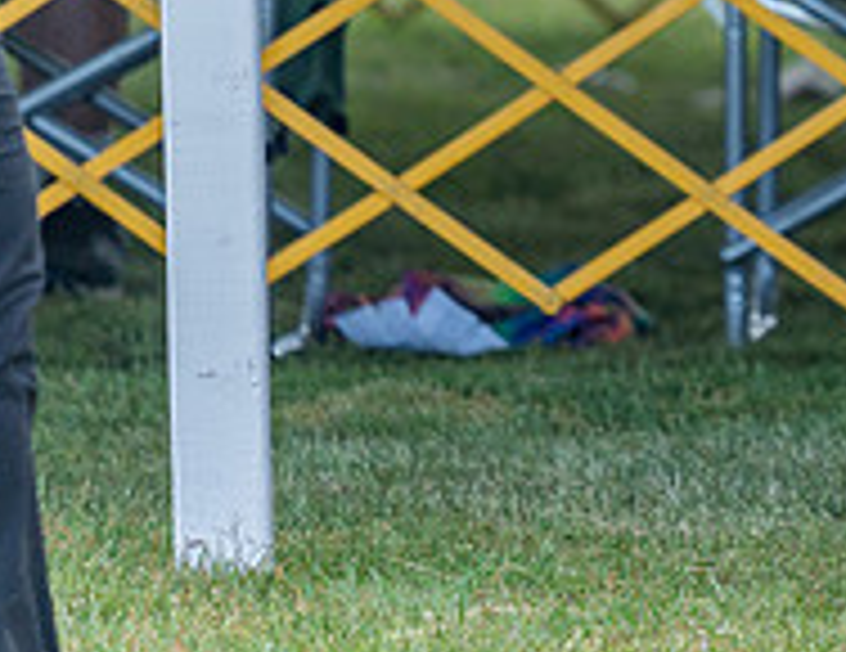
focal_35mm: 829
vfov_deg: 1.8
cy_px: -265
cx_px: 966
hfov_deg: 2.4
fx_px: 20469
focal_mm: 200
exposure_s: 1/800
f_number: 2.8
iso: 125
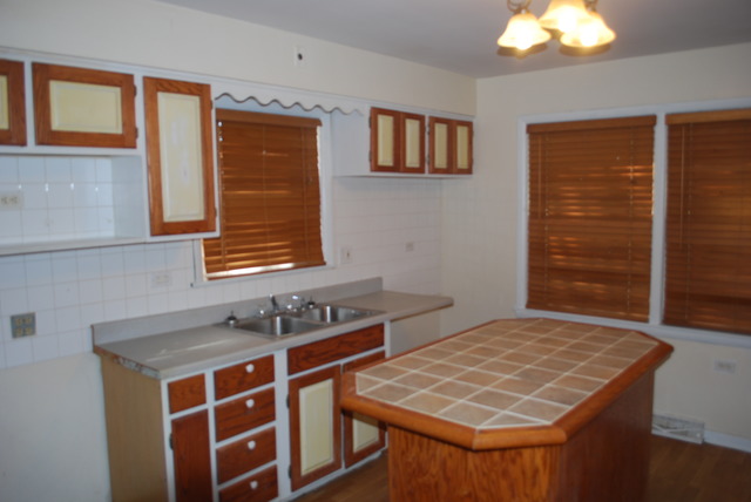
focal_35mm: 27
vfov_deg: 48.0
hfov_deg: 67.3
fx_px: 564
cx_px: 376
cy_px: 251
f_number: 3.5
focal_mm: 18
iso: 200
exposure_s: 1/60
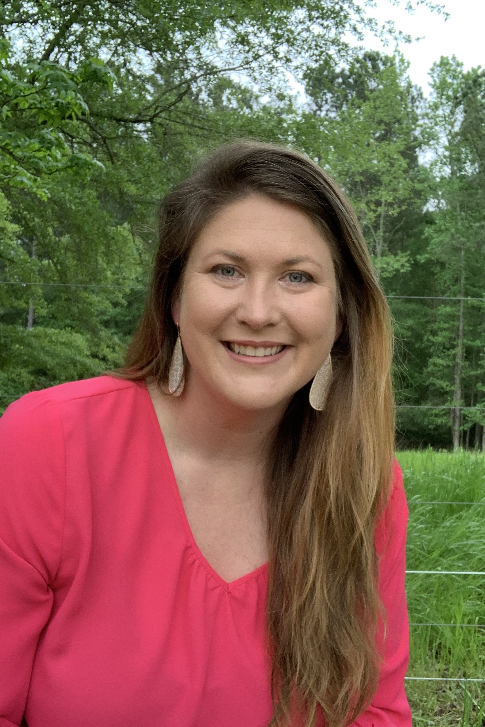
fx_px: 829
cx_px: 276
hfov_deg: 32.6
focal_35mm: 41
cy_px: 381
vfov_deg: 47.4
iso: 64
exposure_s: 1/121
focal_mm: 2.87
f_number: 2.2
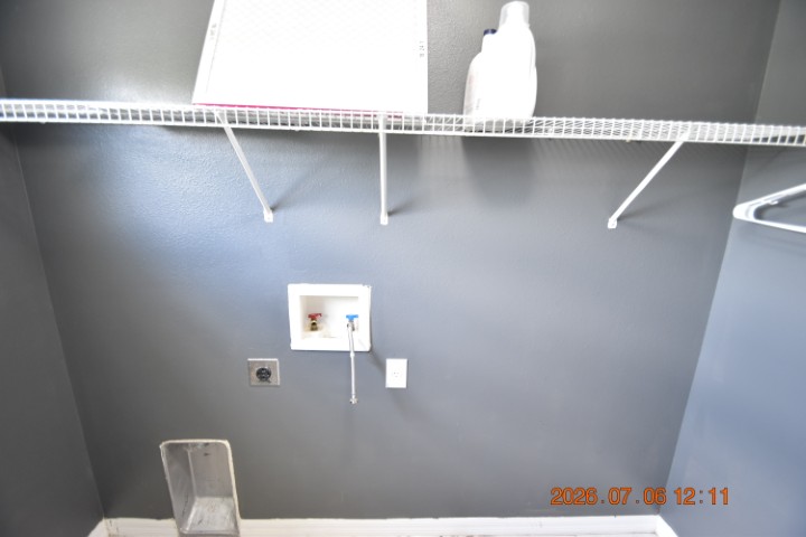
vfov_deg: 77.3
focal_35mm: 15
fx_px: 336
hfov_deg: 100.4
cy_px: 268
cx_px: 403
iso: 800
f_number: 3.5
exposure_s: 1/30
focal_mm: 10
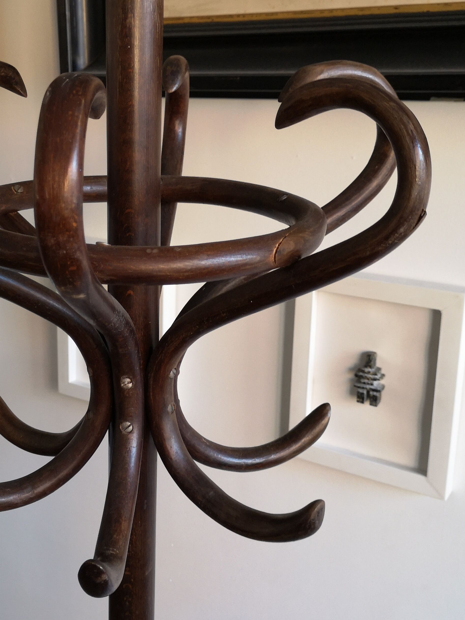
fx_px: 788
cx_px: 134
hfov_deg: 32.4
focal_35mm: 44
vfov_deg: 42.9
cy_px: 269
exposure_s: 1/50
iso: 100
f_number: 1.8
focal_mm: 3.95
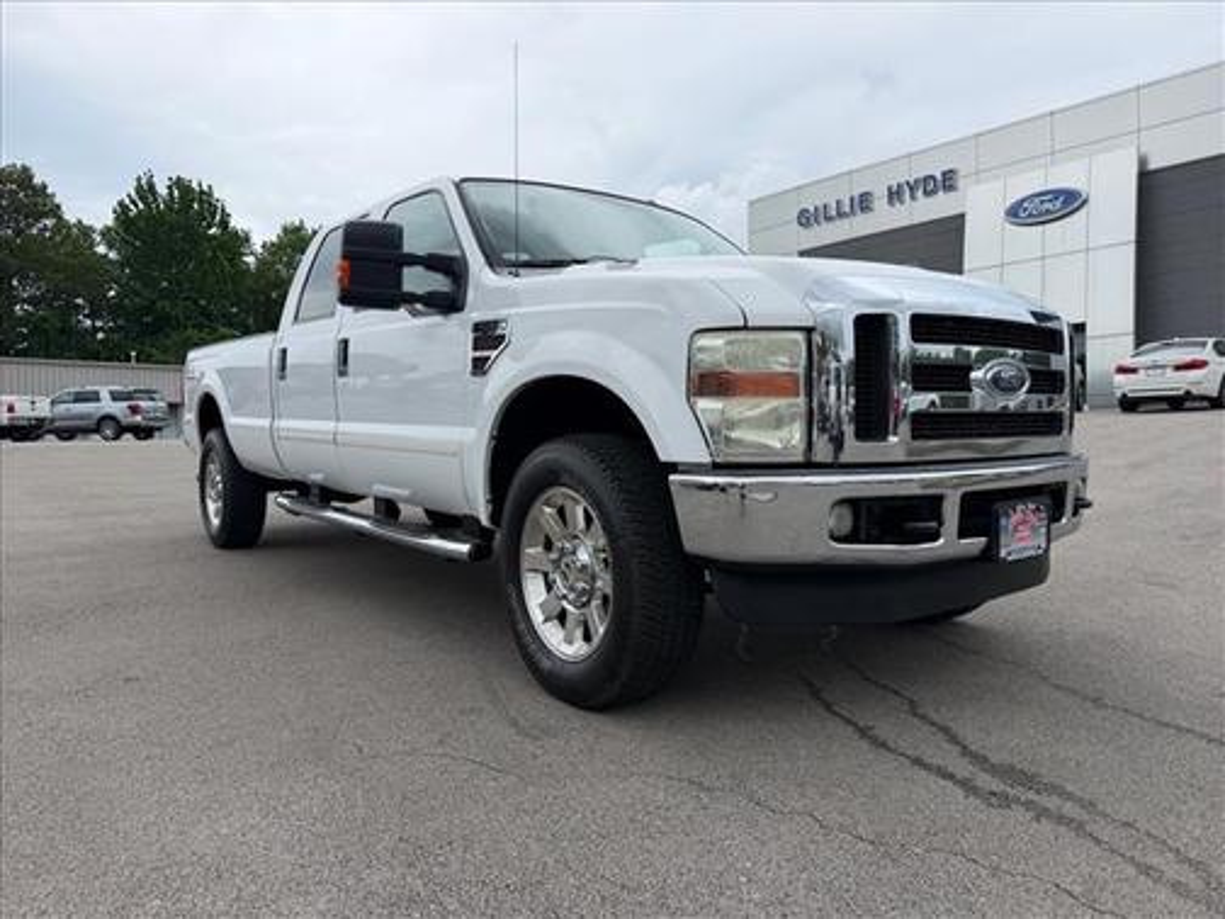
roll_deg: +1.0
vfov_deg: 56.8
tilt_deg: -0.4
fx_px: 849
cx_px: 612
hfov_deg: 71.6
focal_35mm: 24
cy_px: 460
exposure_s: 1/3584
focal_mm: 6.76
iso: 80
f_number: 1.78
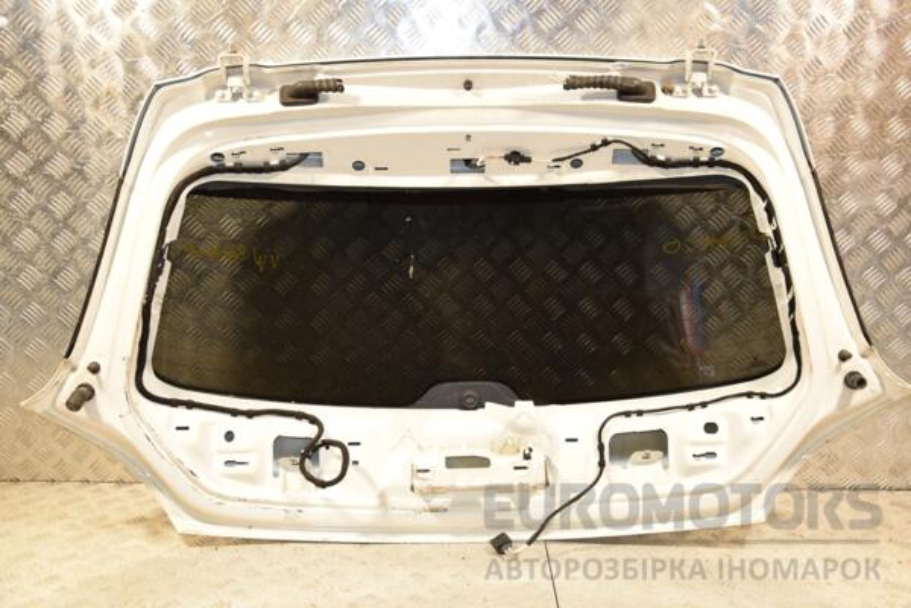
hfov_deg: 51.3
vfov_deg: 35.5
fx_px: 949
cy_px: 304
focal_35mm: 38
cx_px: 456
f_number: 5
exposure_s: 1/125
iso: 800
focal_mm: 25
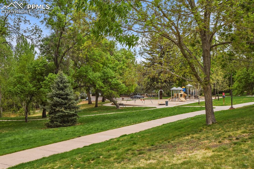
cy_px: 84
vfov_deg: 37.8
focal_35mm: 35
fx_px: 247
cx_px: 127
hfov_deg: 54.4
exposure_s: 1/500
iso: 250
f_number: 8
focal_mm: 35
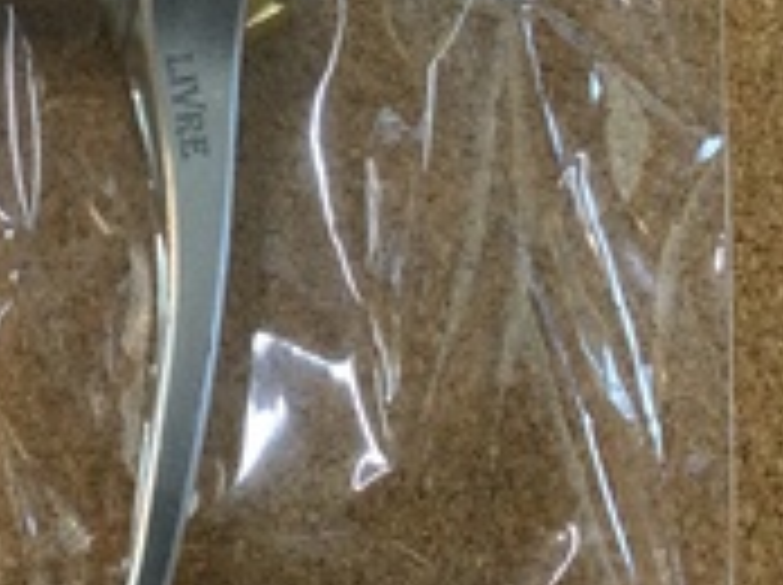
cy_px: 58
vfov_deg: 13.7
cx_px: 68
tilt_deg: -77.9
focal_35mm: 107
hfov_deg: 18.1
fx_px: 2417
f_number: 2.4
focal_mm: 3.3
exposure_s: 1/30
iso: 32
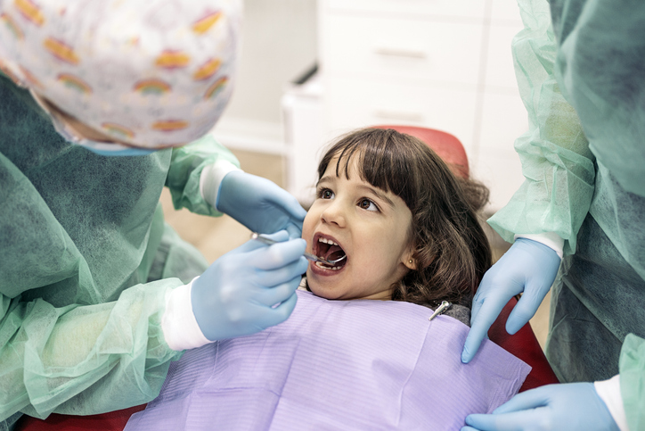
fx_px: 627
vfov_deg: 37.9
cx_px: 322
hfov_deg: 54.4
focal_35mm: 35
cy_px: 216
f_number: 2
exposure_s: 1/125
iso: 500
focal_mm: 35
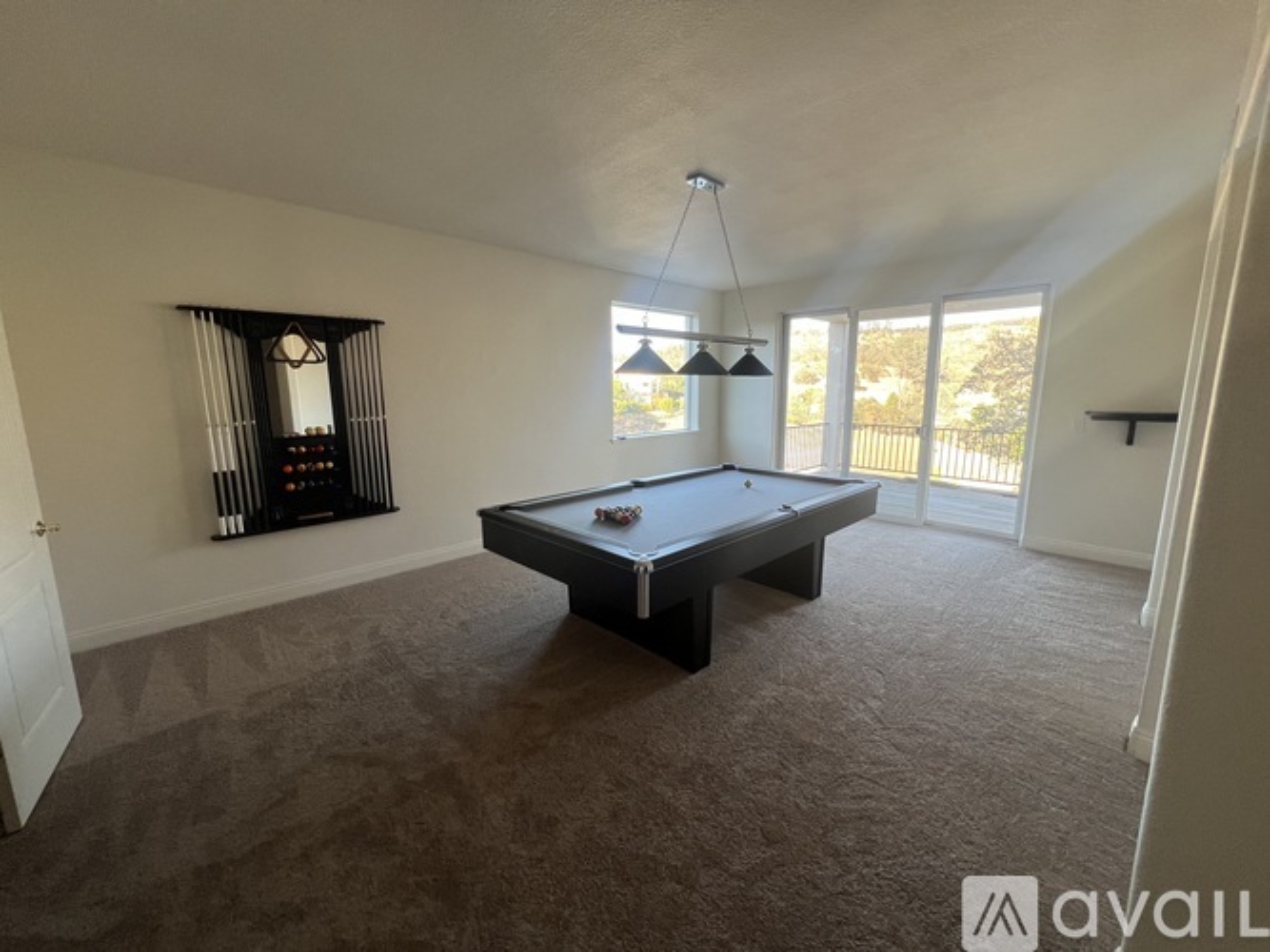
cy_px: 476
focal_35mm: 13
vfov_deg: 89.9
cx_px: 635
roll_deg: +1.3
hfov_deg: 106.2
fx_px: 477
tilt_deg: -9.1
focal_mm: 1.57
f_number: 1.8
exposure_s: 1/99
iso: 80
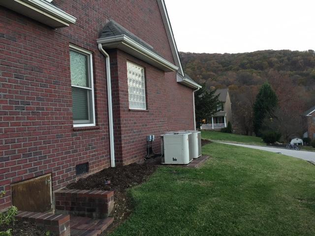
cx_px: 158
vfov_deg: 48.2
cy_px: 118
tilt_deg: +2.4
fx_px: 264
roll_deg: +3.2
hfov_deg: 61.7
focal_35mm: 29
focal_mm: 4.15
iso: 50
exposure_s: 1/30
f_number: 2.2
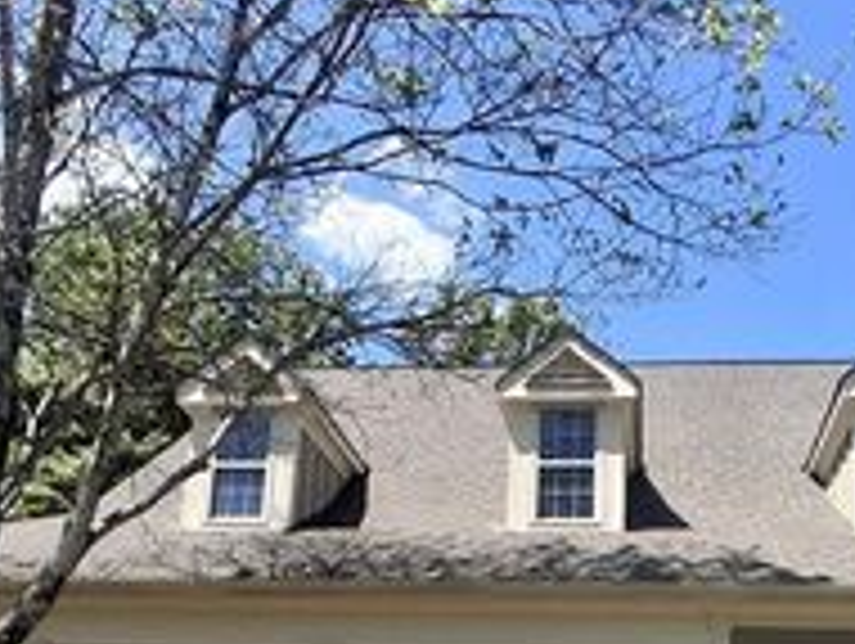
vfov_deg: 31.9
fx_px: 1039
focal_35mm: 42
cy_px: 637
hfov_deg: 44.4
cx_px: 536
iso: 40
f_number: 2.2
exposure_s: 1/662
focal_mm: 1.64
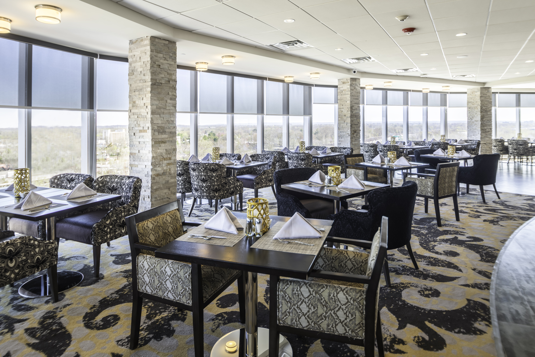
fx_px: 312
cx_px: 268
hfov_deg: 81.2
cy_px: 178
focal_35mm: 21
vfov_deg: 59.5
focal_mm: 21
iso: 100
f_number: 5.6
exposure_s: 1/125
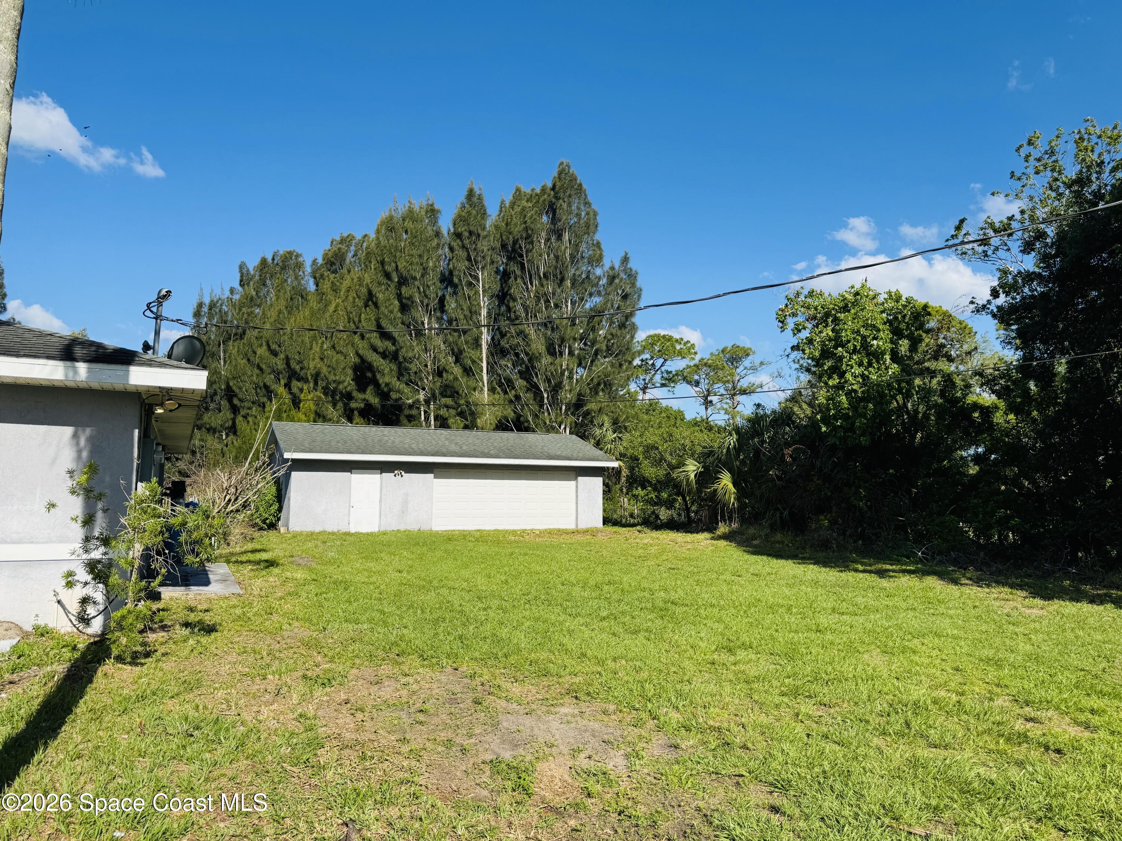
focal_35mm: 24
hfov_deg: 71.6
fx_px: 778
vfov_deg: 56.8
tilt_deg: +3.3
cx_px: 561
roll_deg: +1.5
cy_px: 420
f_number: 1.78
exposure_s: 1/4608
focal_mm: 6.76
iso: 80
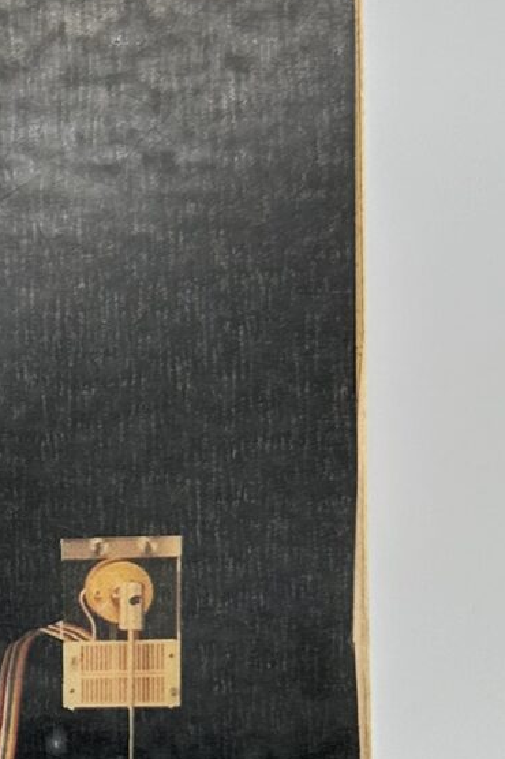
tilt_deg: -33.1
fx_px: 2423
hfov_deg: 11.0
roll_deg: -0.8
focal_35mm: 115
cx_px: -441
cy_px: 702
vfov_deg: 17.5
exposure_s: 1/475
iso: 80
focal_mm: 6.86
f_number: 1.78
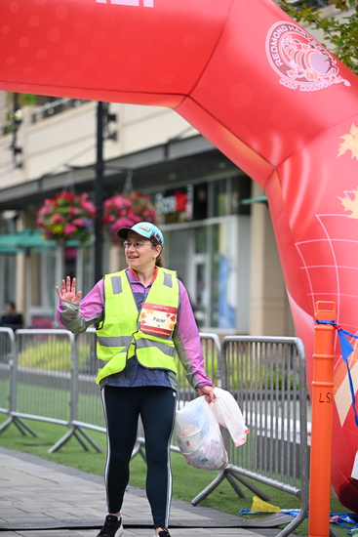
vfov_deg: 17.1
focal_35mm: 120
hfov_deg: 11.4
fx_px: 1789
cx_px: 179
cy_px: 268
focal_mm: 120
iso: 400
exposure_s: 1/1250
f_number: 2.8
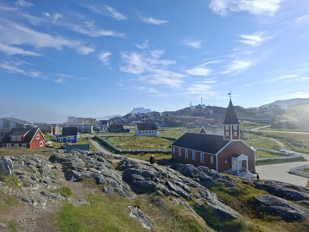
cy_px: 116
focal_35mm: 23
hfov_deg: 73.9
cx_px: 154
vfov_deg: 58.9
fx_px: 205
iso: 50
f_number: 1.8
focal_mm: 5.54
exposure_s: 1/3115
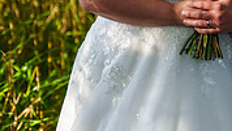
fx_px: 1574
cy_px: -47
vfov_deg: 4.7
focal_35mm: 256
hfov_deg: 8.4
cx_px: 244
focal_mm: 75
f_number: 3.2
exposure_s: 1/800
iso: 400
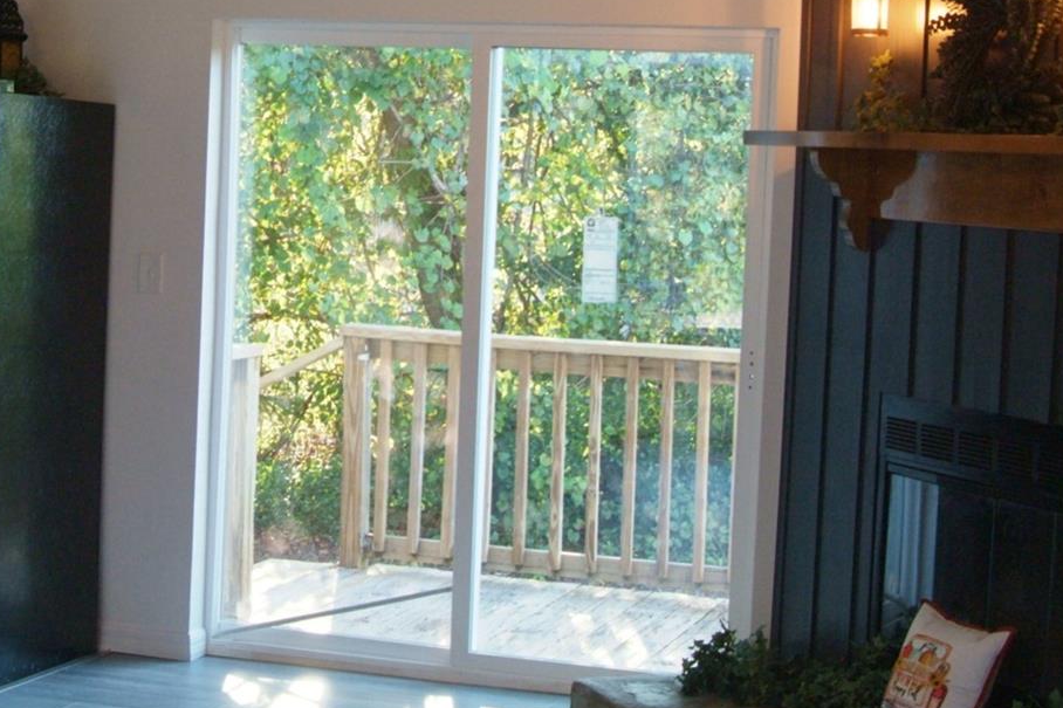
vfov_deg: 18.4
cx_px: 534
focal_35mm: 74
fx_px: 2185
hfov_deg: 27.3
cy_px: 270
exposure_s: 1/60
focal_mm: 28
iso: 1600
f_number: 5.6
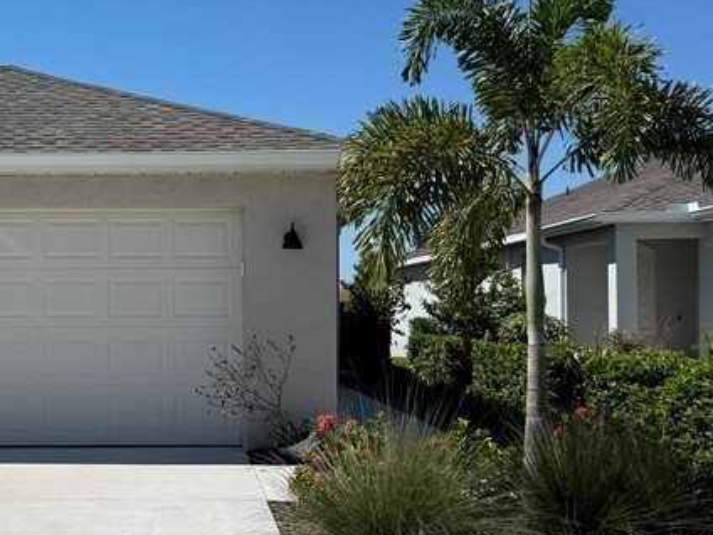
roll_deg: -0.3
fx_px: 1195
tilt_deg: +1.0
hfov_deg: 32.3
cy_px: 289
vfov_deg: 25.2
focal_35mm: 58
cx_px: 135
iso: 80
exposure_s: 1/8130
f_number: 1.78
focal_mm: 6.76
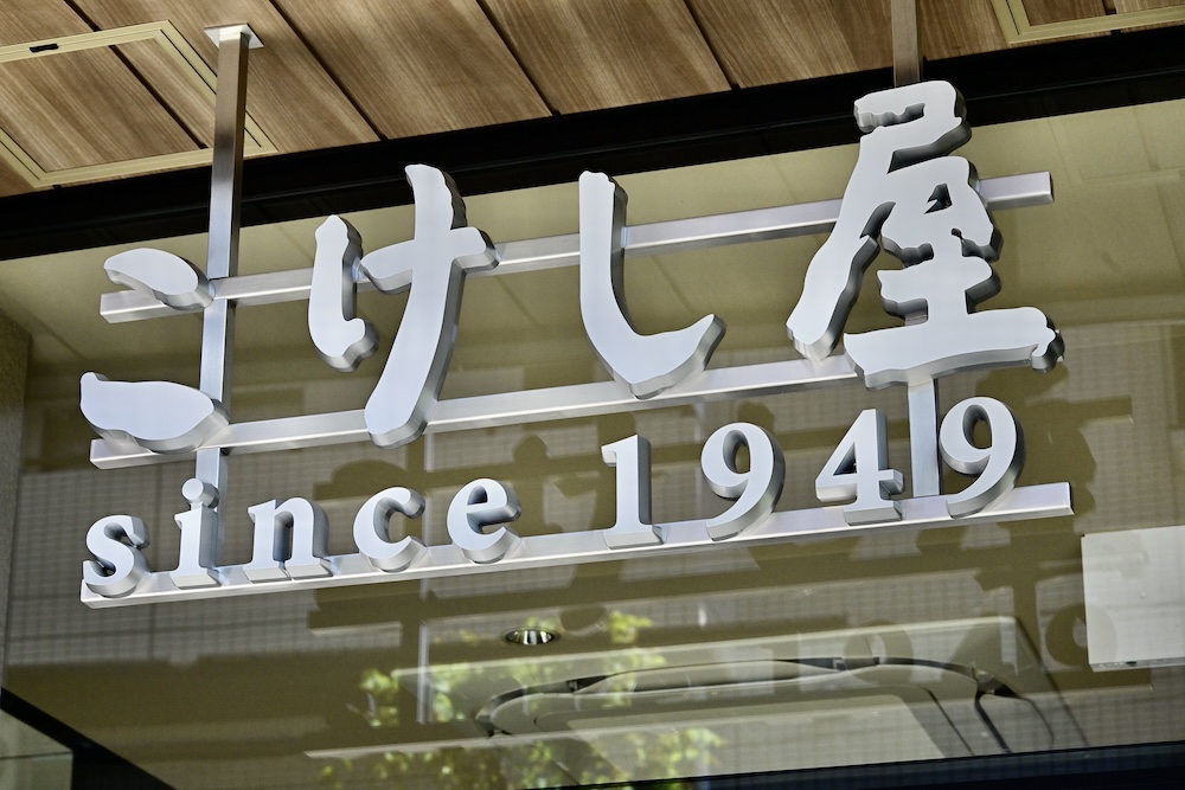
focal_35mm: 79
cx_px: 592
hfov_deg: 25.7
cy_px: 395
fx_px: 2601
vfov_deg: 17.3
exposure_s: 1/640
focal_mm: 79
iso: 640
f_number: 10
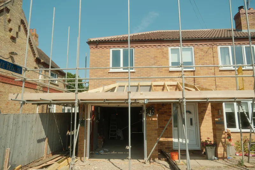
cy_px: 85
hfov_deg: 73.8
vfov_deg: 53.1
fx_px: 170
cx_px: 128
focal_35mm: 24
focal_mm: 16
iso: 320
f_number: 2.8
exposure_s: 1/1500
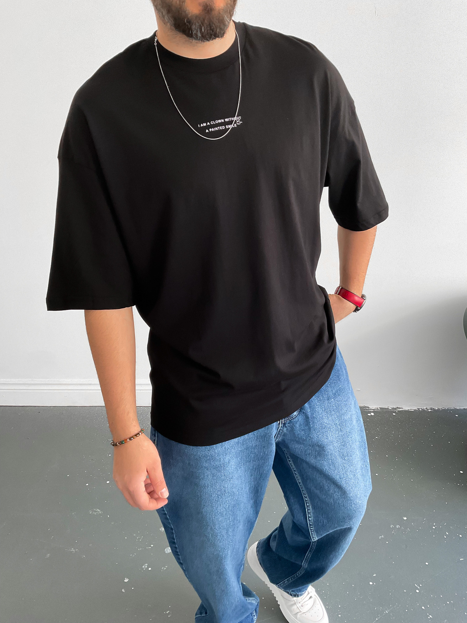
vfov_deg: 61.7
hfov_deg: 48.2
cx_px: 234
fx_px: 522
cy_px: 312
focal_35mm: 29
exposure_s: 1/60
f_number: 1.8
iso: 80
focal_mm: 3
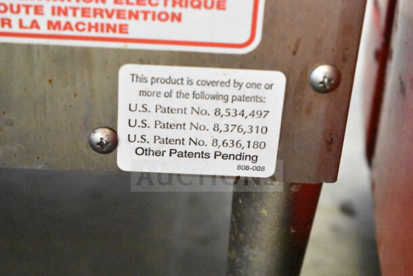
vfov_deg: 17.5
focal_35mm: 78
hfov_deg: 26.0
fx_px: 895
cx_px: 206
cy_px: 138
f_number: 5.6
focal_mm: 52
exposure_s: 1/80
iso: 22800
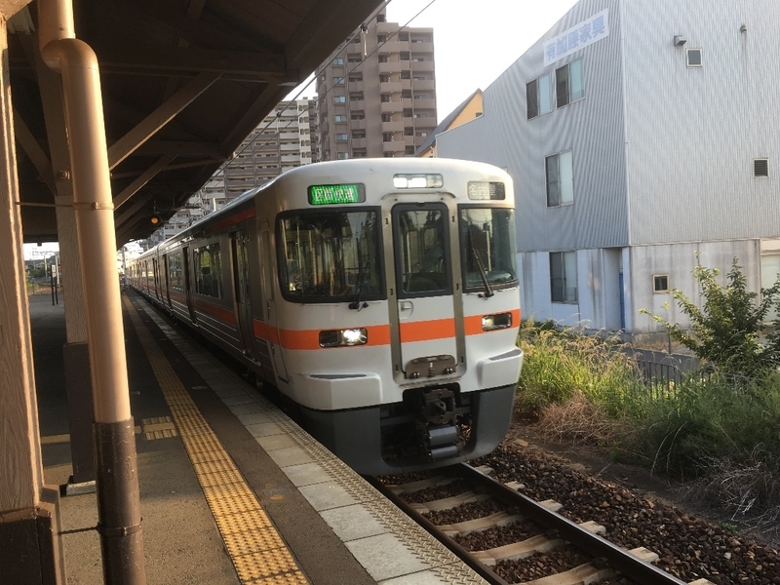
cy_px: 292
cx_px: 390
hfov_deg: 61.7
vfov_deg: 48.2
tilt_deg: -3.6
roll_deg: +2.8
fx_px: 653
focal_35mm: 29
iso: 25
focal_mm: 4.15
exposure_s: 1/194
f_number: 2.2
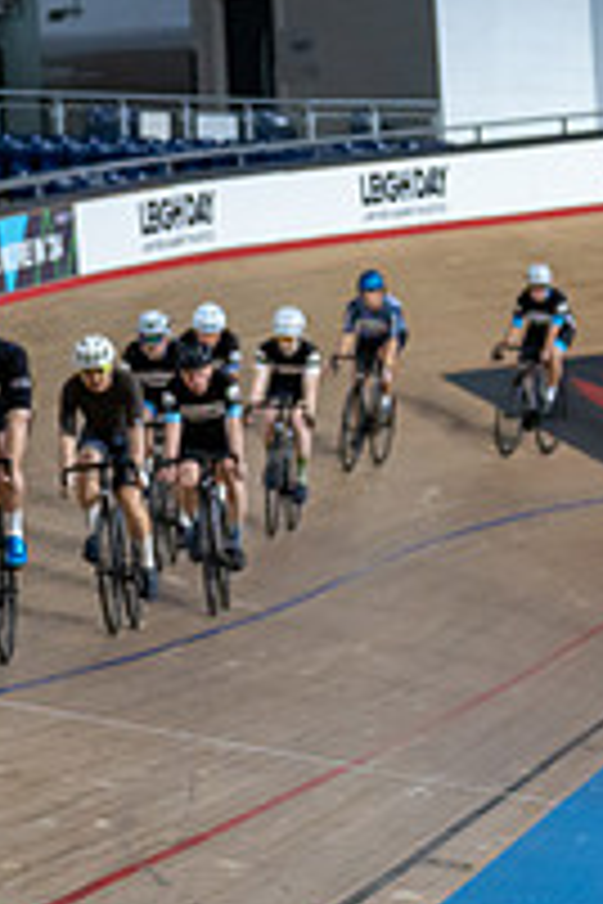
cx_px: -622
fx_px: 6457
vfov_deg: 8.0
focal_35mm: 257
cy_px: 264
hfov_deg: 5.2
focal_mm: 70
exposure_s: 1/800
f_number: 2.8
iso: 3200
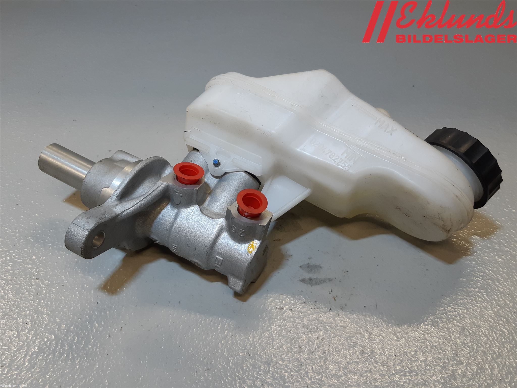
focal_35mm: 26
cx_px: 258
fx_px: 388
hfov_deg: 67.3
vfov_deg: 53.1
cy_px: 194
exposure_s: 1/100
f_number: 1.7
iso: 64
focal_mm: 3.93
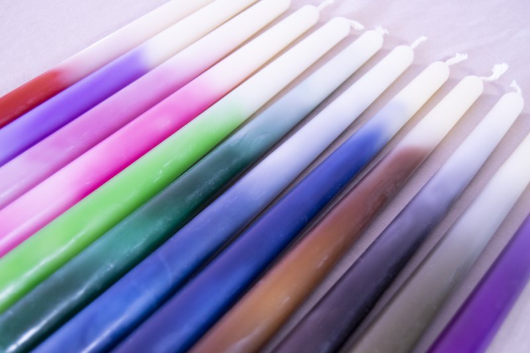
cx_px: 265
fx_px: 662
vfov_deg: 29.9
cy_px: 176
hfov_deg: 43.6
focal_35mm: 45
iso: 900
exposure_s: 1/50
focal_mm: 30
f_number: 4.5
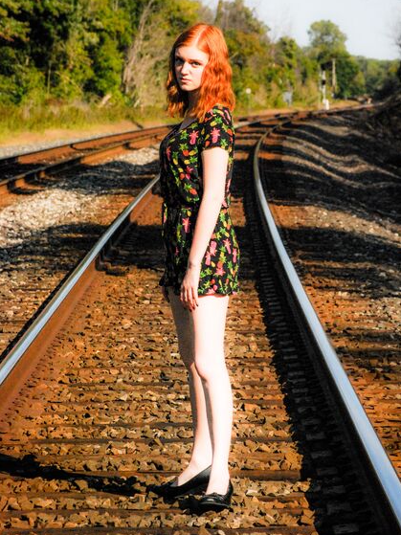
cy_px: 252
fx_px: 2651
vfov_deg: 11.5
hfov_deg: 8.7
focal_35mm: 172
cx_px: 201
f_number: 11
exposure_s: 1/2000
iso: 1600
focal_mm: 105
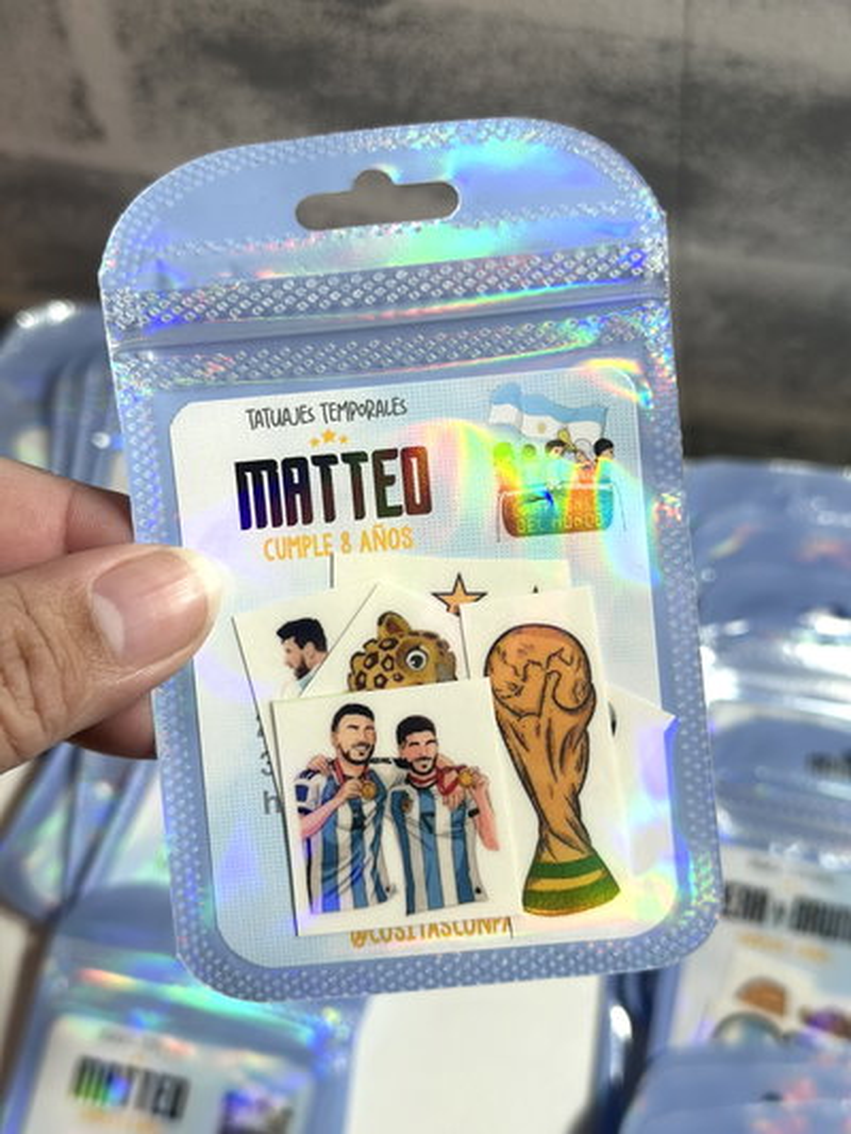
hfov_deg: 30.3
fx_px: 1573
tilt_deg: -67.8
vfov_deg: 39.6
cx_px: 426
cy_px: 567
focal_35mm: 48
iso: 80
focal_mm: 6.86
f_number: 1.78
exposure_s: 1/100
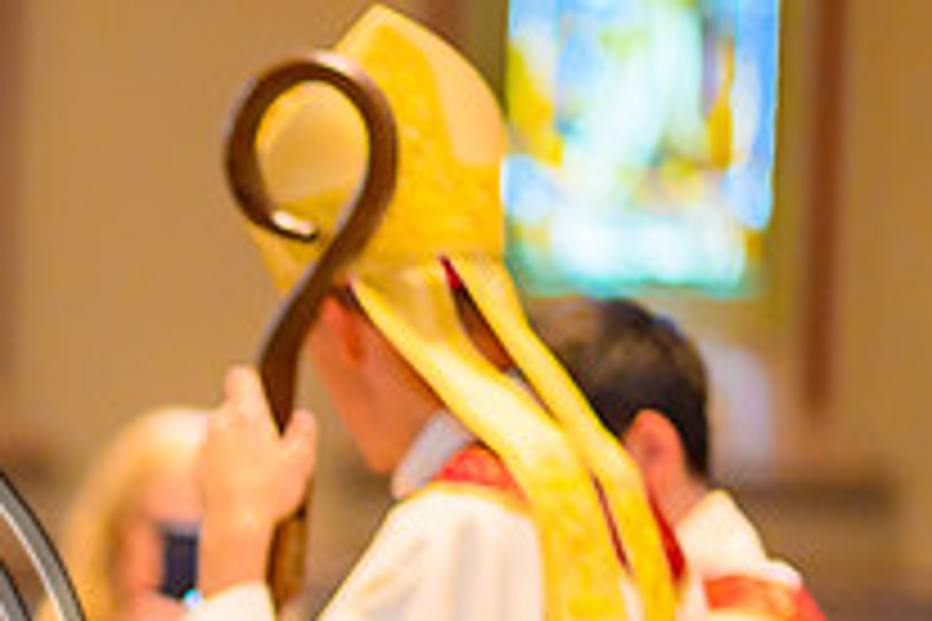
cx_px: -522
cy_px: 984
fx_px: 9915
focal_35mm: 383
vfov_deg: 3.6
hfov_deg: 5.3
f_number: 1.4
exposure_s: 1/100
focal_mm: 105
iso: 800
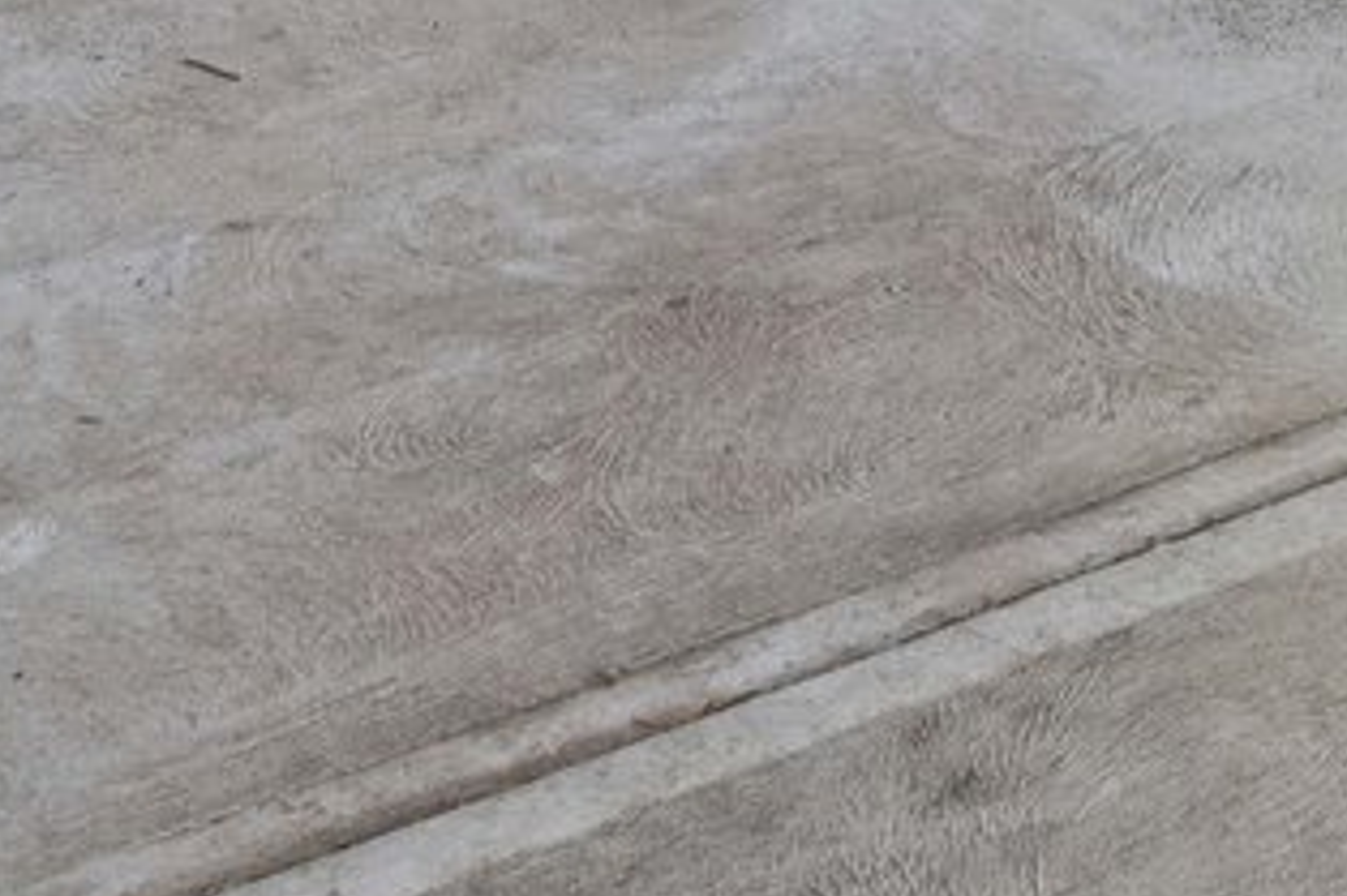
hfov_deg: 17.6
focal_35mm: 107
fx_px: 4004
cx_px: 1870
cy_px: -1591
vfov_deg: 10.2
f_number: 8
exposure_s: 1/60
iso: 400
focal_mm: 17.5
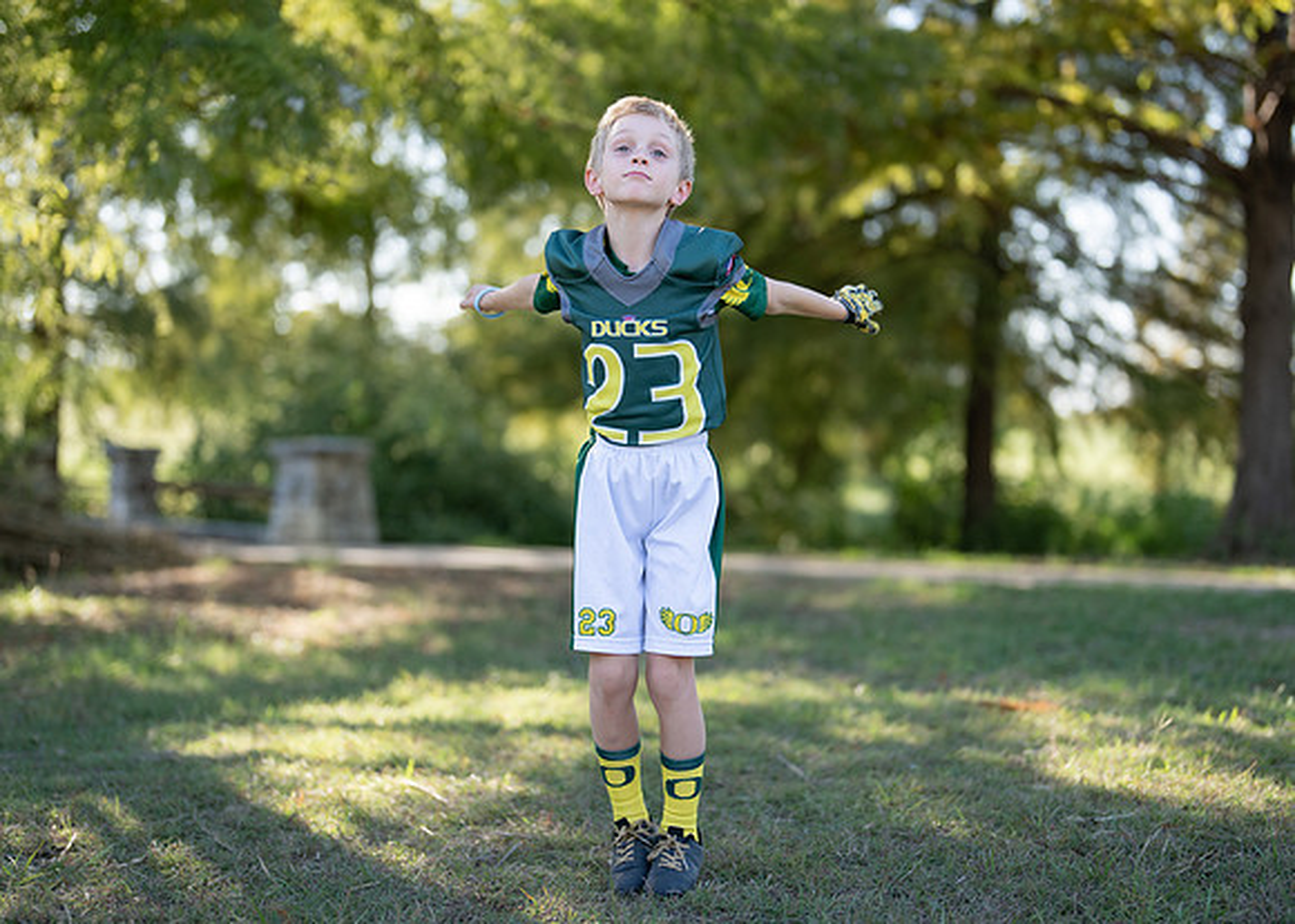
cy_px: 474
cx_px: 685
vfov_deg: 24.1
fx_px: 2161
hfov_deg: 33.3
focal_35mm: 59
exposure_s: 1/1250
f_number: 1.2
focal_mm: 50
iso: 100
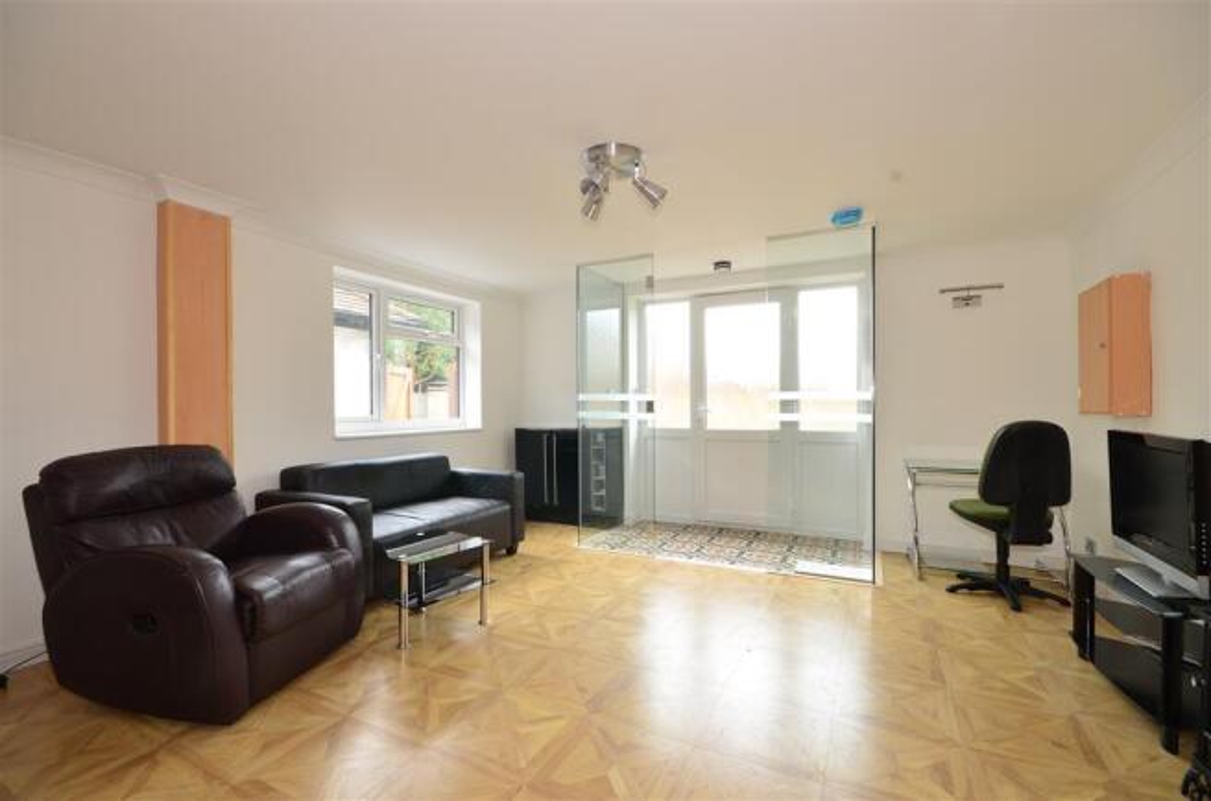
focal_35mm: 15
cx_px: 606
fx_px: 503
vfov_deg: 77.0
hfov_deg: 100.5
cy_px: 400
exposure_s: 1/25
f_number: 10
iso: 400
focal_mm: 10
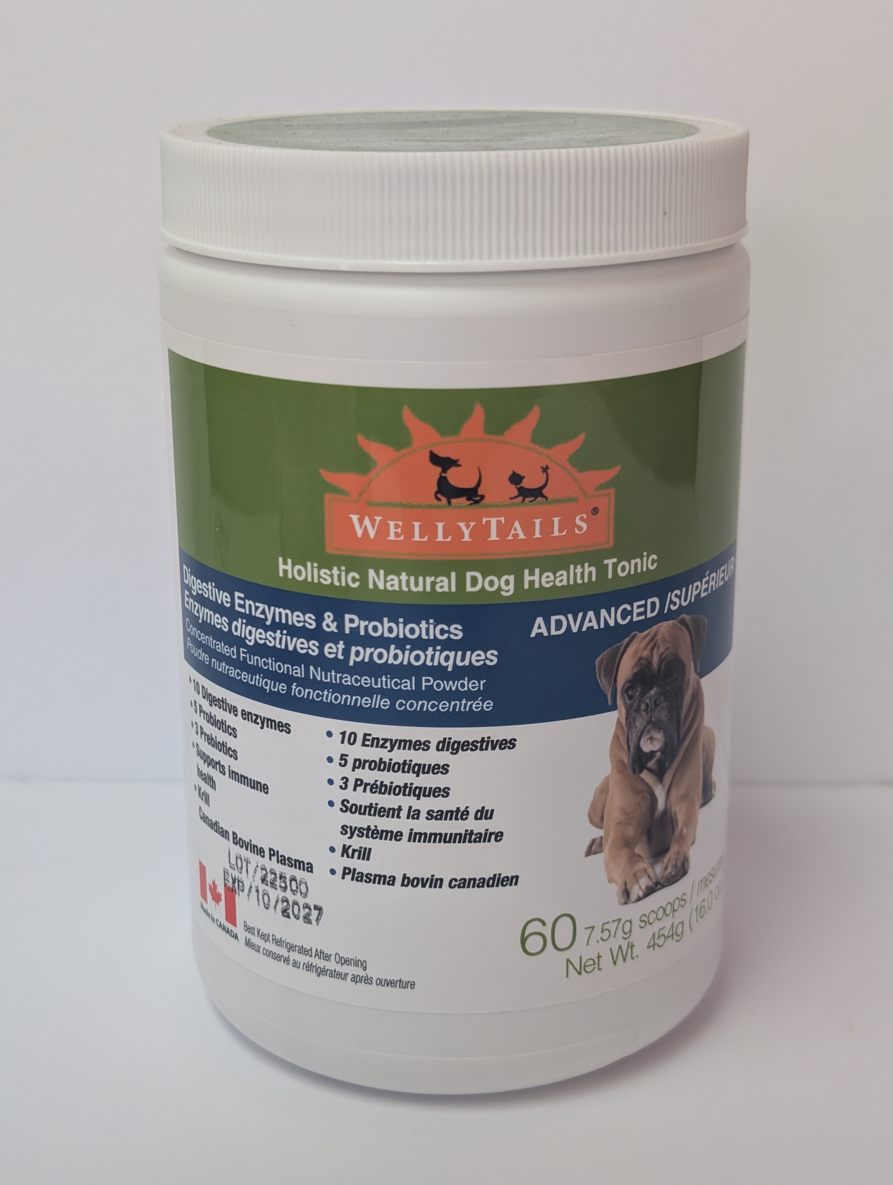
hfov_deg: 29.7
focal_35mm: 49
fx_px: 1681
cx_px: 446
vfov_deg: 38.9
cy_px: 592
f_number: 1.68
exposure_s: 1/120
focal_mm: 6.9
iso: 197
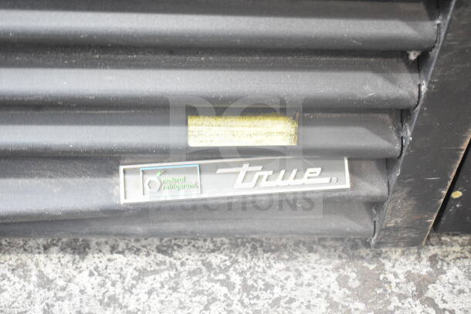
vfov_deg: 29.0
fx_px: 608
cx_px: 236
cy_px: 157
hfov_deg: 42.3
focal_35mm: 46
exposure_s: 1/50
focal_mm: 31
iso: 1800
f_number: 4.2
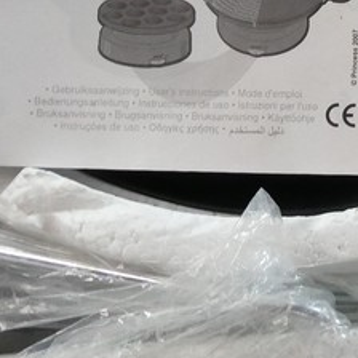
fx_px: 1205
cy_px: -77
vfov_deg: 16.2
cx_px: 448
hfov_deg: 16.1
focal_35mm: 103
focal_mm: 4.3
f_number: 3.3
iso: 320
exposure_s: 1/125
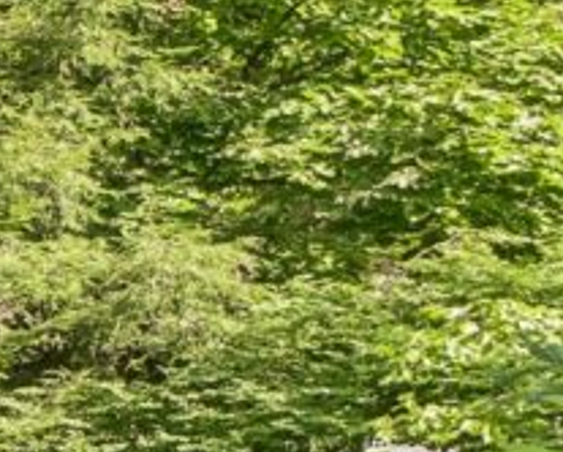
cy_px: 577
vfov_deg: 12.9
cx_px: -1523
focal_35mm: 116
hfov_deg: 8.9
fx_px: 1935
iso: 250
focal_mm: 16
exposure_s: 1/160
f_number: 9
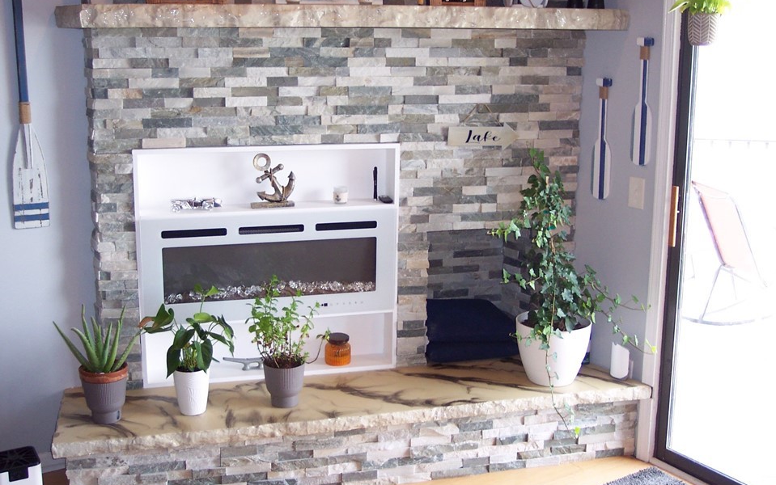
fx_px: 910
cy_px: 209
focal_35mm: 43
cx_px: 375
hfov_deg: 46.2
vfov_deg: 29.8
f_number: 2.8
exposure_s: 1/60
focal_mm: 8
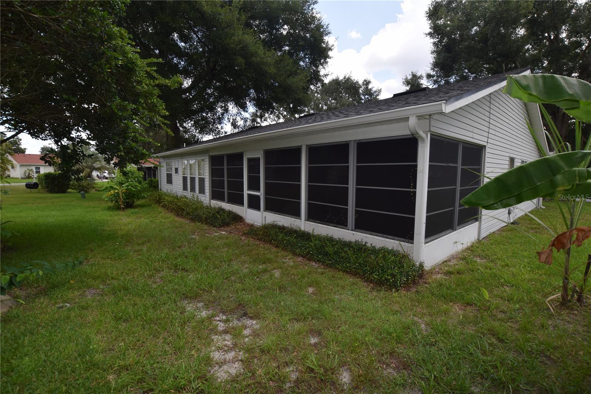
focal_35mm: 15
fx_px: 246
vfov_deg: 77.3
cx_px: 296
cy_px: 197
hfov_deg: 100.4
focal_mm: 10
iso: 100
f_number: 6.3
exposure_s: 1/160
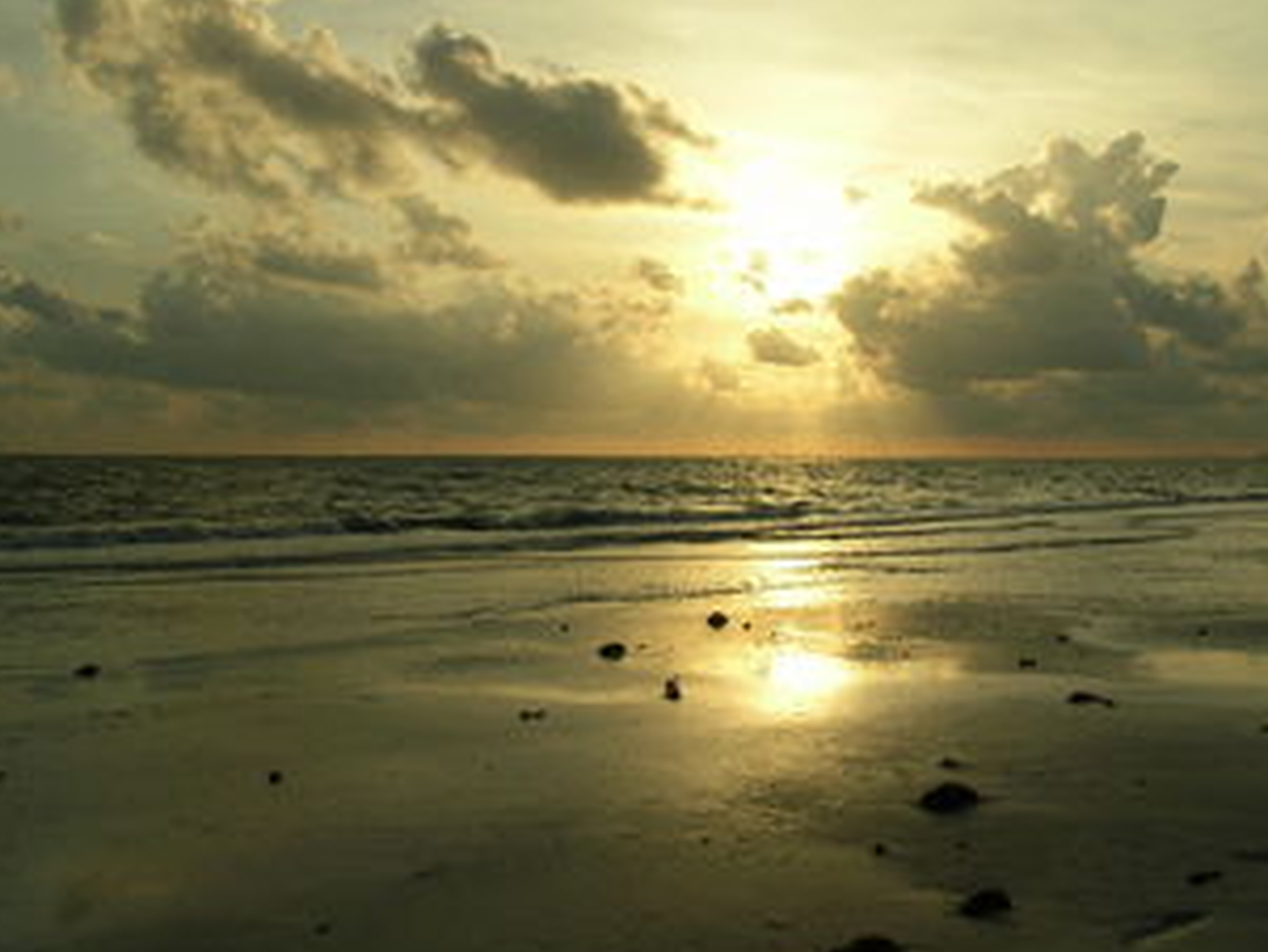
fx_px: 1612
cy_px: 476
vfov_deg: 32.9
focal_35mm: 44
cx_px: 741
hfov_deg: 42.8
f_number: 3.7
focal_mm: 6
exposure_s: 1/1600
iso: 50
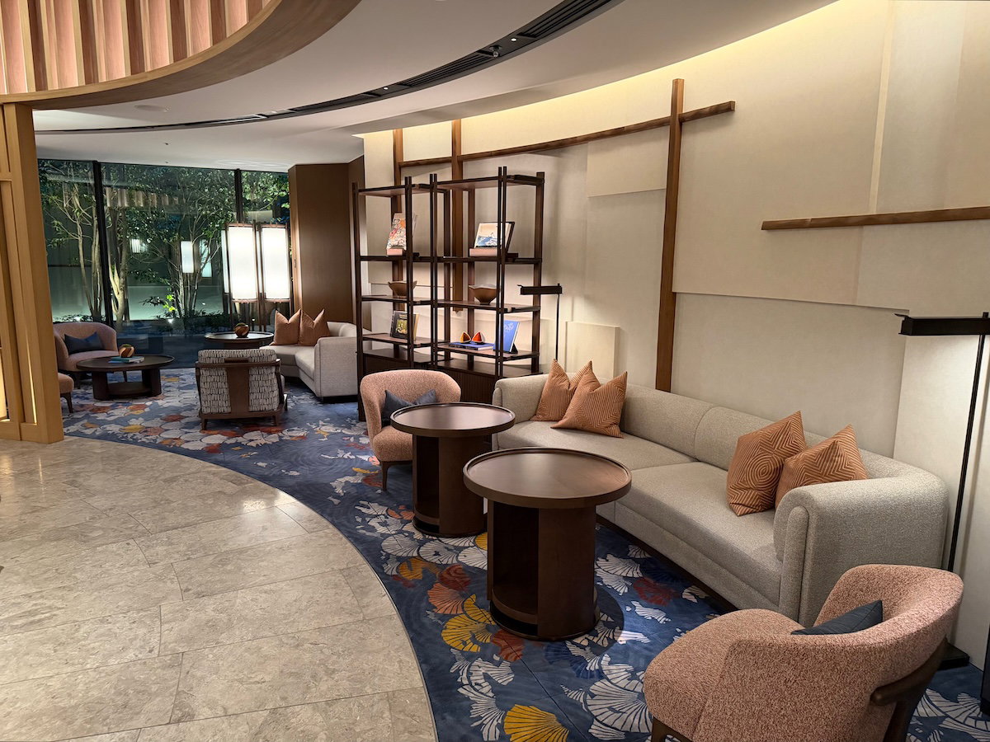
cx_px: 495
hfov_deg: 71.6
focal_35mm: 24
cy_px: 371
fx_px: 686
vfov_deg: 56.8
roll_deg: +0.3
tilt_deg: -9.3
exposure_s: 1/59
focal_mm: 6.76
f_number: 1.78
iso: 500
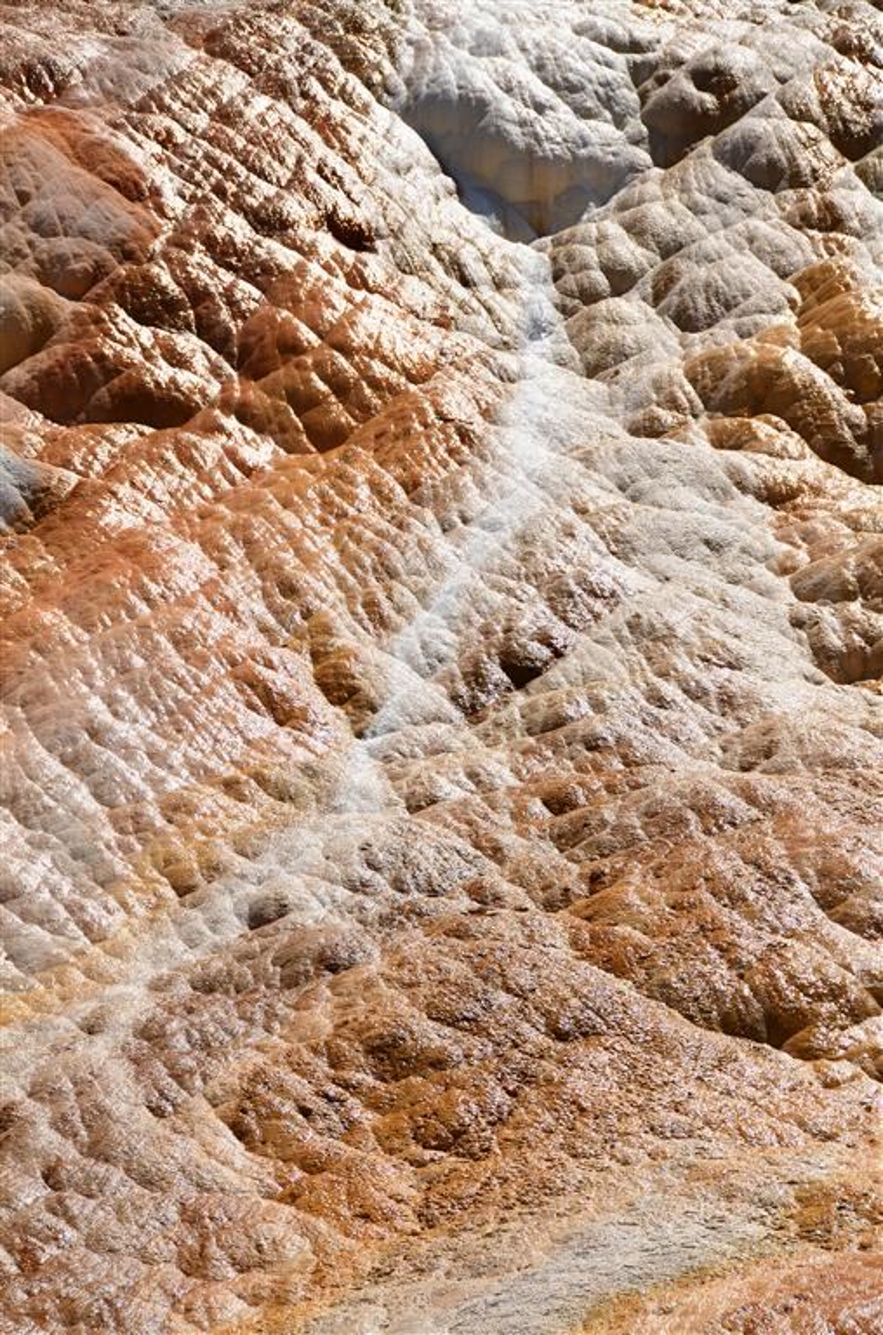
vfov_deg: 17.1
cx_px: 442
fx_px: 4439
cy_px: 668
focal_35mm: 120
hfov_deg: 11.4
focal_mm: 80
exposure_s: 1/1250
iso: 200
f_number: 9
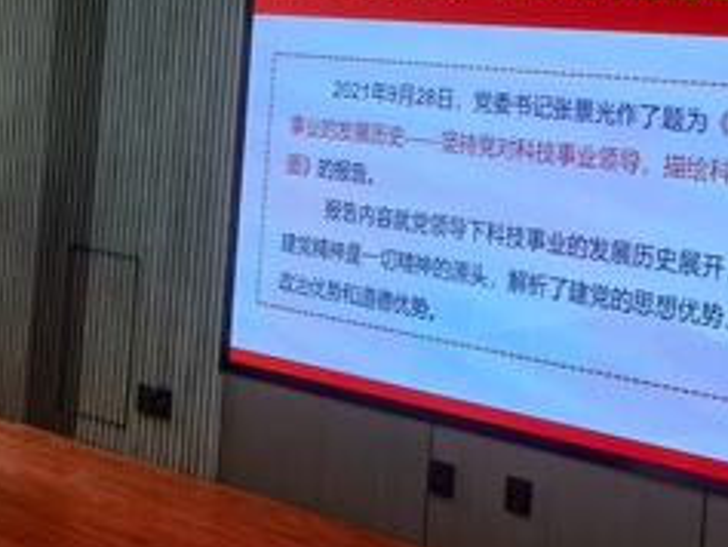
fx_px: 1810
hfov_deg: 22.7
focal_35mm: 86
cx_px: 405
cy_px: 9
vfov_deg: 16.8
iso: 50
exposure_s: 1/360
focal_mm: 6.67
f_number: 1.9
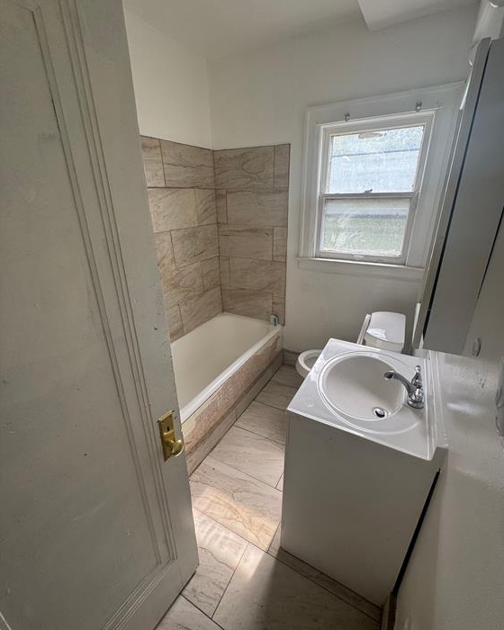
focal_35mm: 15
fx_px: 280
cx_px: 257
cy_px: 314
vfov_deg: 96.8
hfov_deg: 84.0
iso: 50
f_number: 2.2
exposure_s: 1/99
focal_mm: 2.22
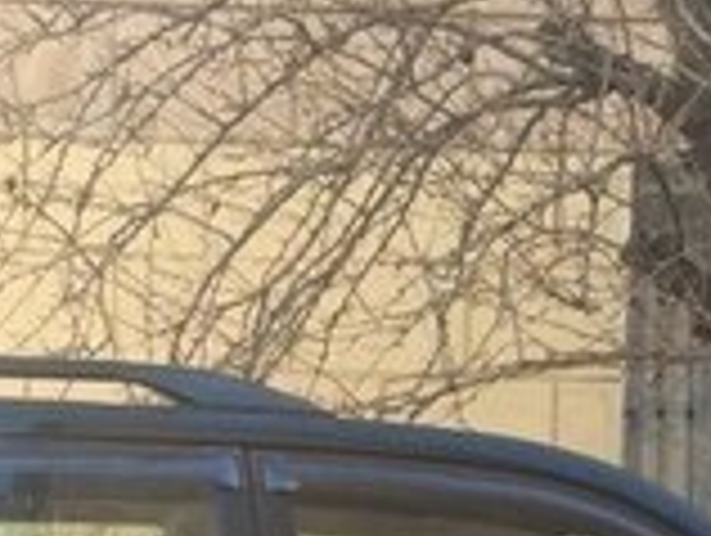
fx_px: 2489
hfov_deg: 16.3
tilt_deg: -7.1
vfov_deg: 11.2
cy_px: 1029
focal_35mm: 121
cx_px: 346
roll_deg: -0.4
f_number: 2.2
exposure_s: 1/135
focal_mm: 4.15
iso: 32
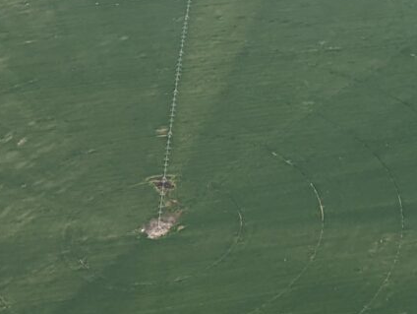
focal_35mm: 145
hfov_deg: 12.6
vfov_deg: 9.3
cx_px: 701
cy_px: -412
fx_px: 1749
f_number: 1.85
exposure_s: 1/1244
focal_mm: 6.81
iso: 45
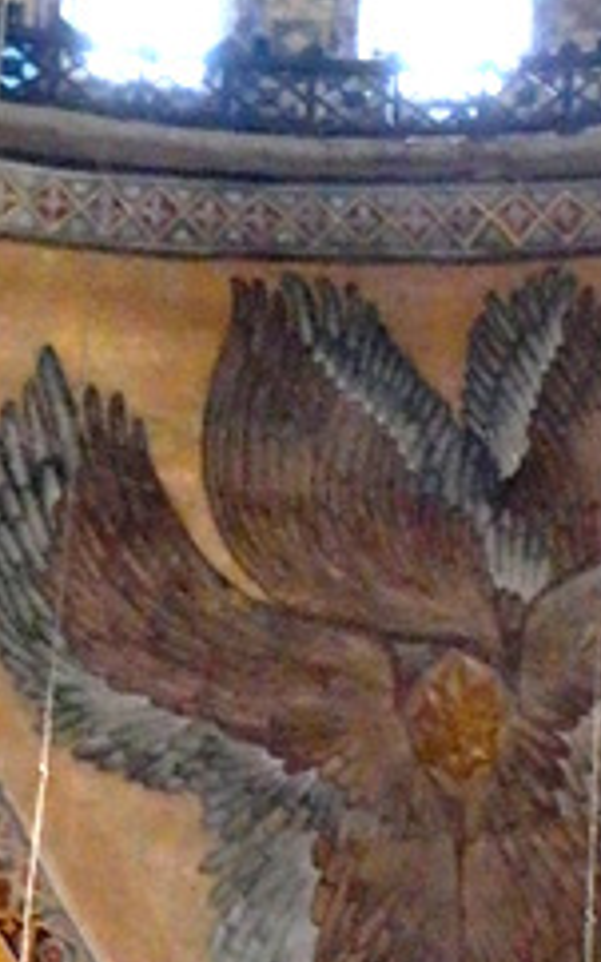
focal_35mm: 224
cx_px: 468
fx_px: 5877
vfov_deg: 9.3
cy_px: 1038
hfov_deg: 5.8
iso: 3200
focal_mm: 13.1
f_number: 5.7
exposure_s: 1/25
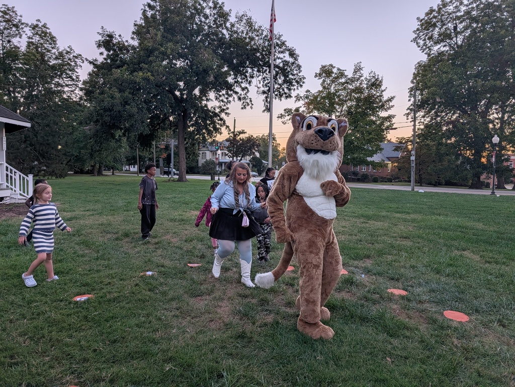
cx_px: 258
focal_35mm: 24
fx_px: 358
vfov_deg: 56.9
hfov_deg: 71.5
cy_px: 194
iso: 18
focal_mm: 6.9
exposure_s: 1/773
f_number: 1.68
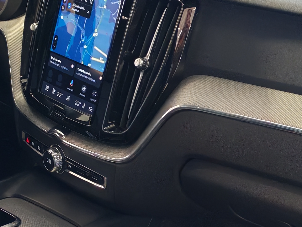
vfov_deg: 15.8
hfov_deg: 21.0
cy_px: 171
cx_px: 111
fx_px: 811
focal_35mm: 93
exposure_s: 1/100
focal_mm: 6.12
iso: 937
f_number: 1.9
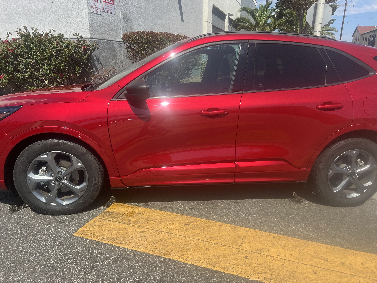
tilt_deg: -13.0
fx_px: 283
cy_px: 142
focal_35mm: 26
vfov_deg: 53.1
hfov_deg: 67.3
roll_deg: +2.0
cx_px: 188
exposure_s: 1/2252
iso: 50
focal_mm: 5.7
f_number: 1.5
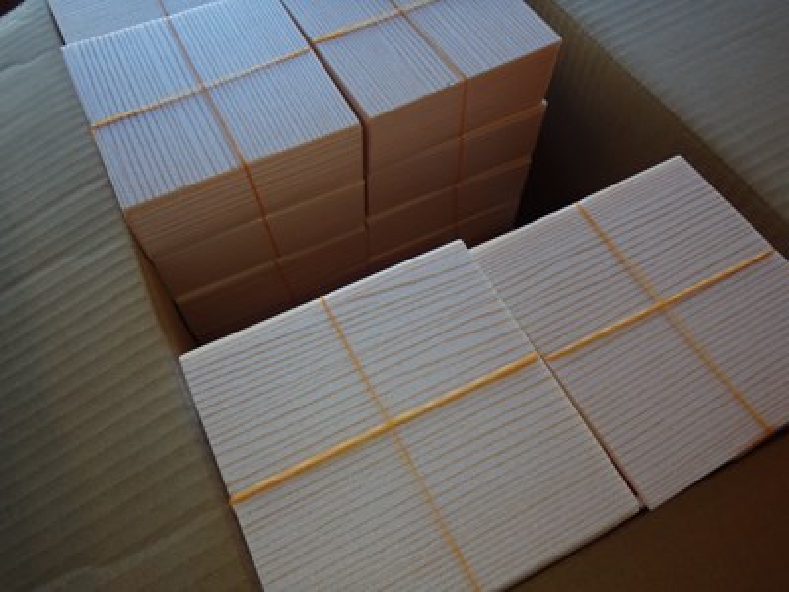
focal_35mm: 28
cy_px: 296
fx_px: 638
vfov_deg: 49.7
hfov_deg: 63.4
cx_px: 394
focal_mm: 5
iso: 200
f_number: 3.9
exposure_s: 1/60
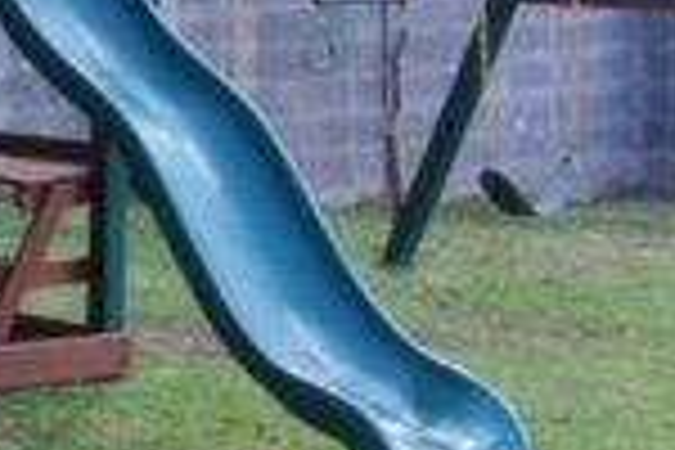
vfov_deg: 8.0
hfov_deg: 11.8
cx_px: -72
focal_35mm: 171
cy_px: 45
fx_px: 3206
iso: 100
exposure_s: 1/125
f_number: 4.2
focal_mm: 15.1
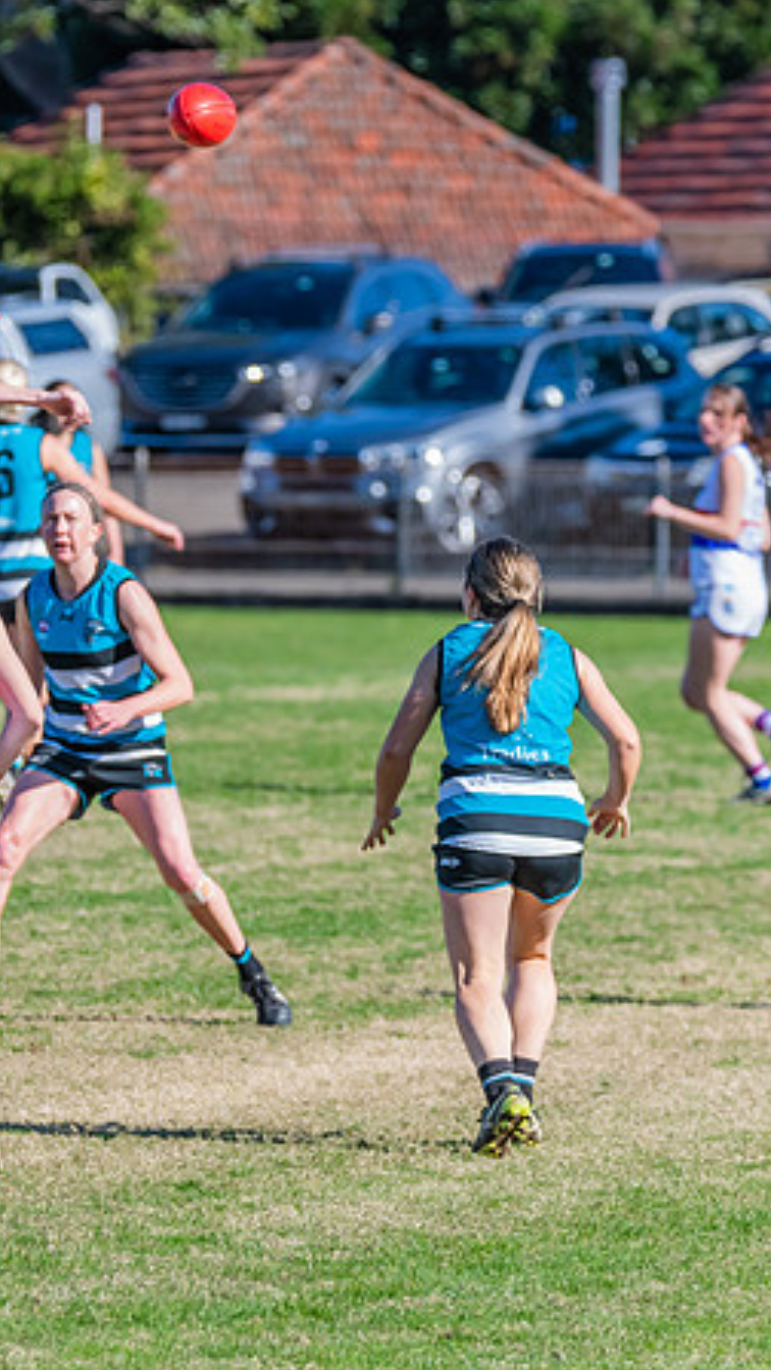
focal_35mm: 519
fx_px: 18863
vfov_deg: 4.2
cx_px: -23
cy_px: 620
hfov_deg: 2.3
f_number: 8
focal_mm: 300
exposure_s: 1/1600
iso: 800
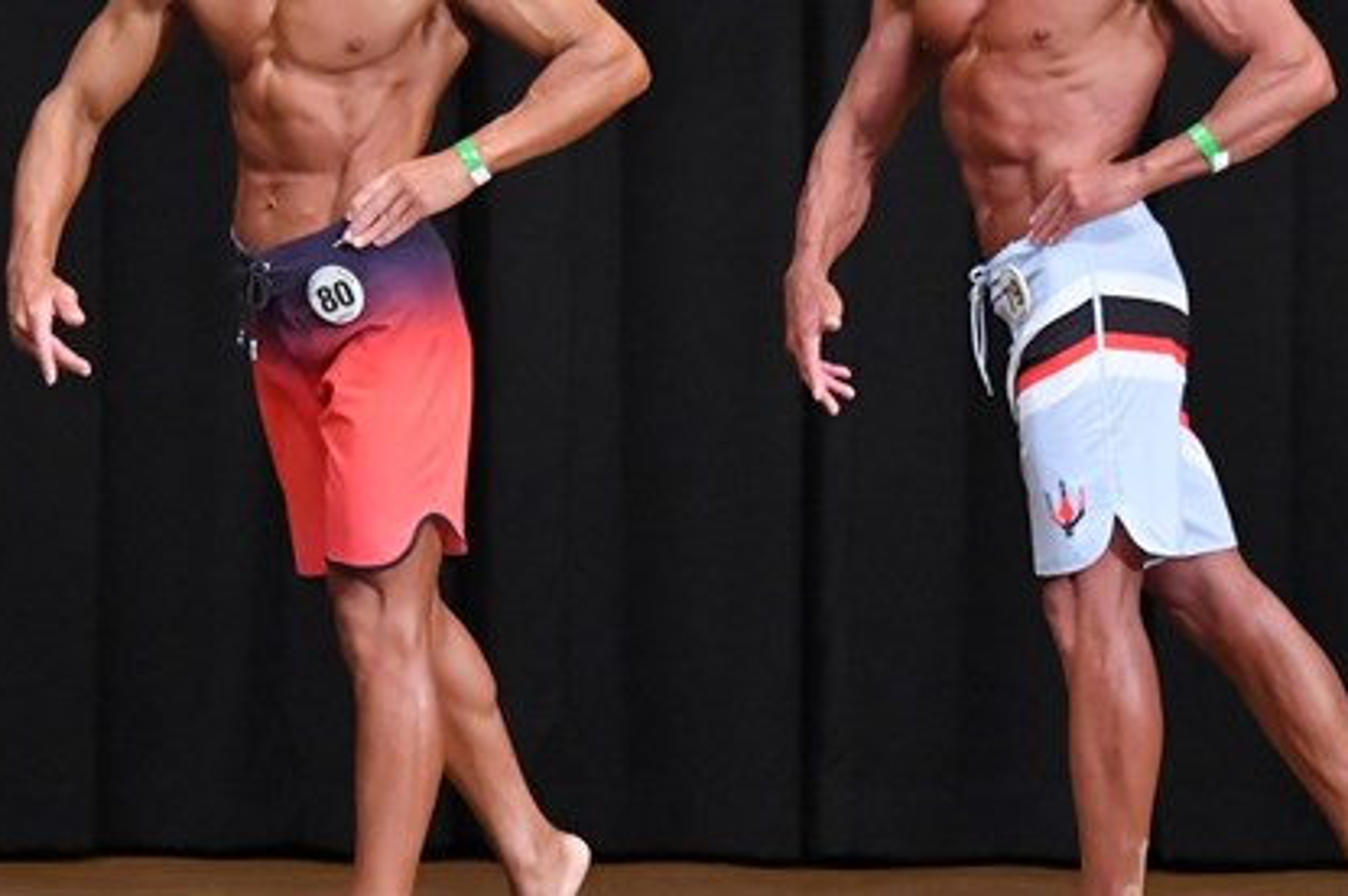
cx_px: 927
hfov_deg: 5.1
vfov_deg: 3.4
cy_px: 318
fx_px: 15153
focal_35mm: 405
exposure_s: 1/400
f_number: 5.6
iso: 8000
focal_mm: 145
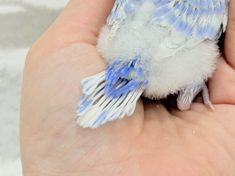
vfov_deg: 13.7
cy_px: 8
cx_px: 214
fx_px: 726
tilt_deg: -15.7
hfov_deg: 18.1
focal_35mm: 107
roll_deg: +4.3
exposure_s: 1/100
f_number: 1.6
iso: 64
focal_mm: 5.96
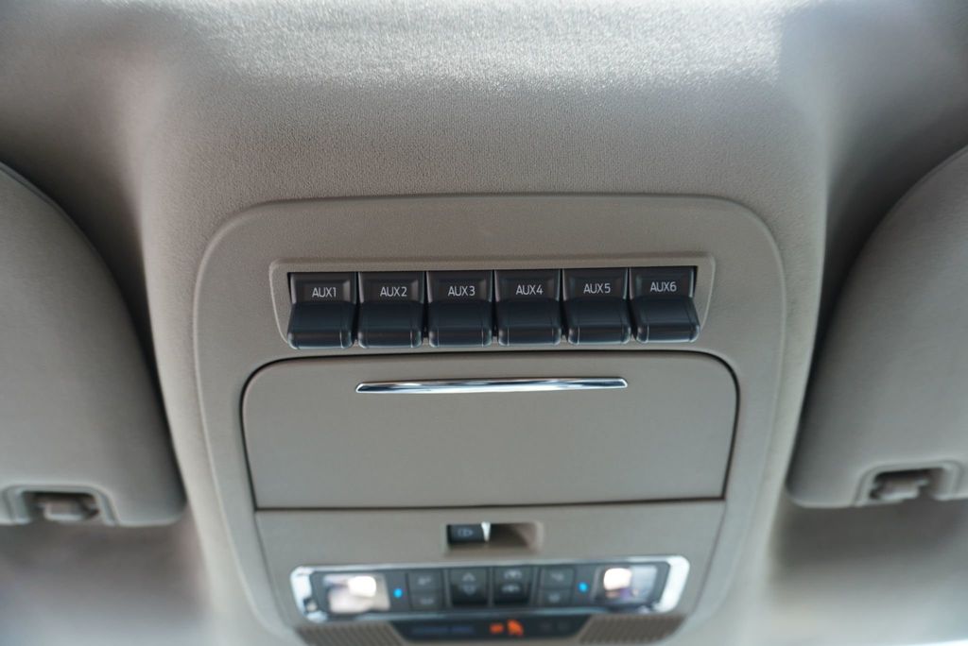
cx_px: 484
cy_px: 323
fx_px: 646
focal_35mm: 24
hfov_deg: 73.7
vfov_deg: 53.2
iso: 160
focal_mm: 16
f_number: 4
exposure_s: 1/60
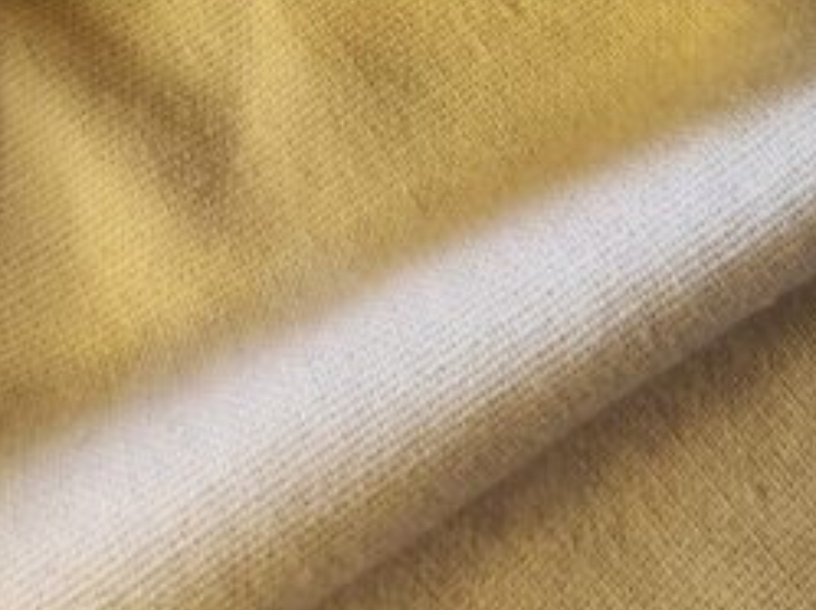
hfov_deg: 26.4
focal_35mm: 74
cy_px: -413
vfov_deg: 17.1
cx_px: 400
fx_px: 1742
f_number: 1.8
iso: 160
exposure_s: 1/120
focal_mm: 5.4
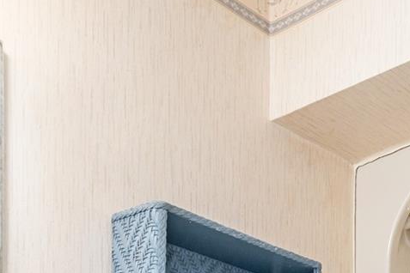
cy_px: 545
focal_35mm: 73
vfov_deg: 15.1
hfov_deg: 26.6
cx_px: 384
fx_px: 831
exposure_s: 1/40
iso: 320
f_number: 8
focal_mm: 17
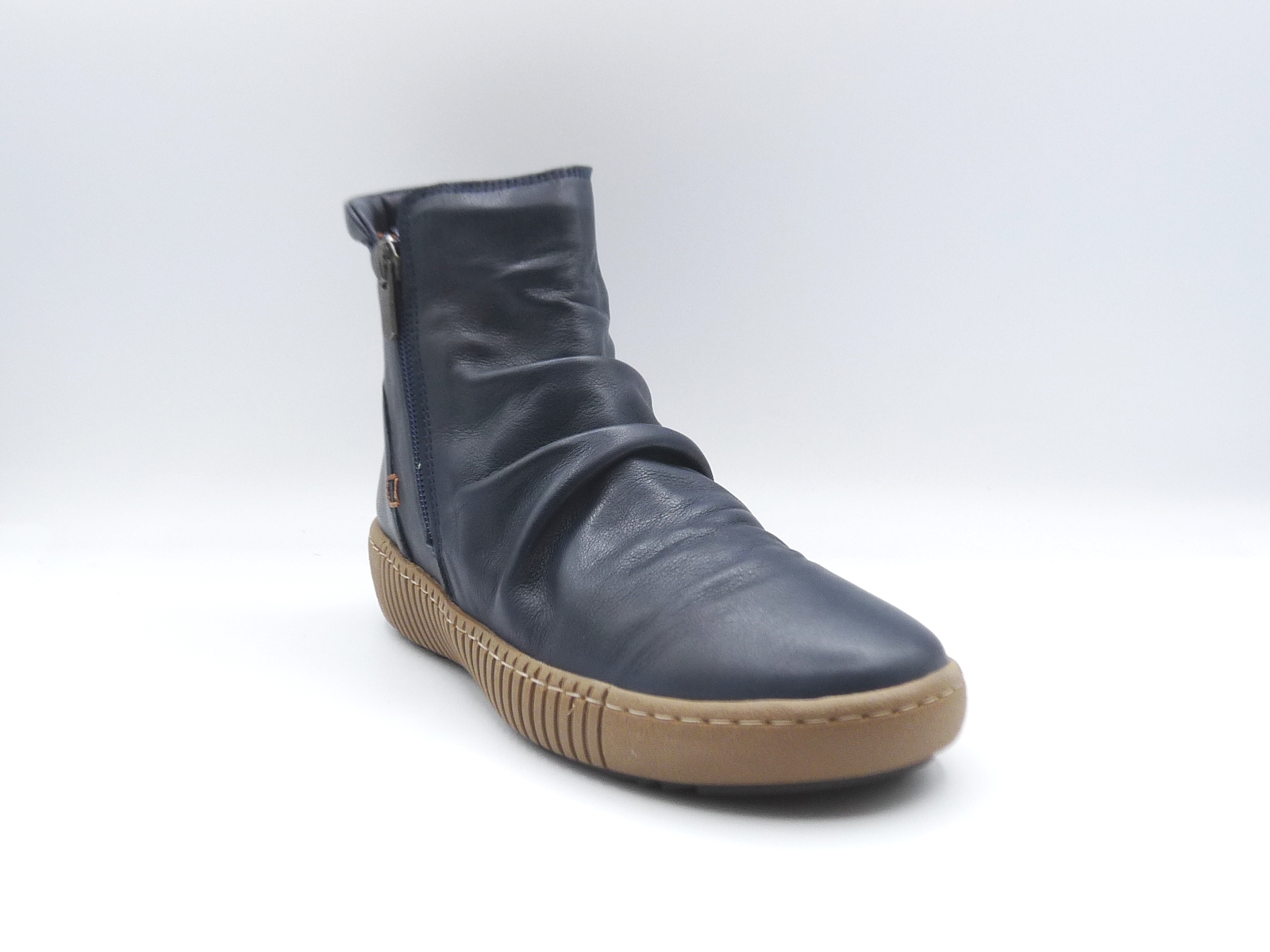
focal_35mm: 38
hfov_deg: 49.0
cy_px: 476
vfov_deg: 37.7
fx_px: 1394
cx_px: 635
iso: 100
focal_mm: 4.8
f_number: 4
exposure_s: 1/125
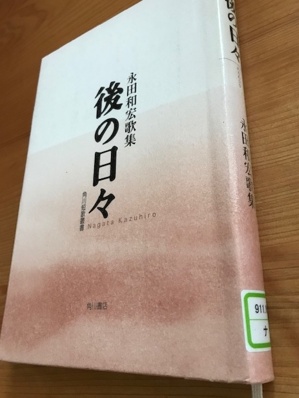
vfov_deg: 61.7
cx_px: 152
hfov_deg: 48.2
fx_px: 334
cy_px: 194
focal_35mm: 29
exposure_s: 1/30
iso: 32
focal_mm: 3.99
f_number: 1.8
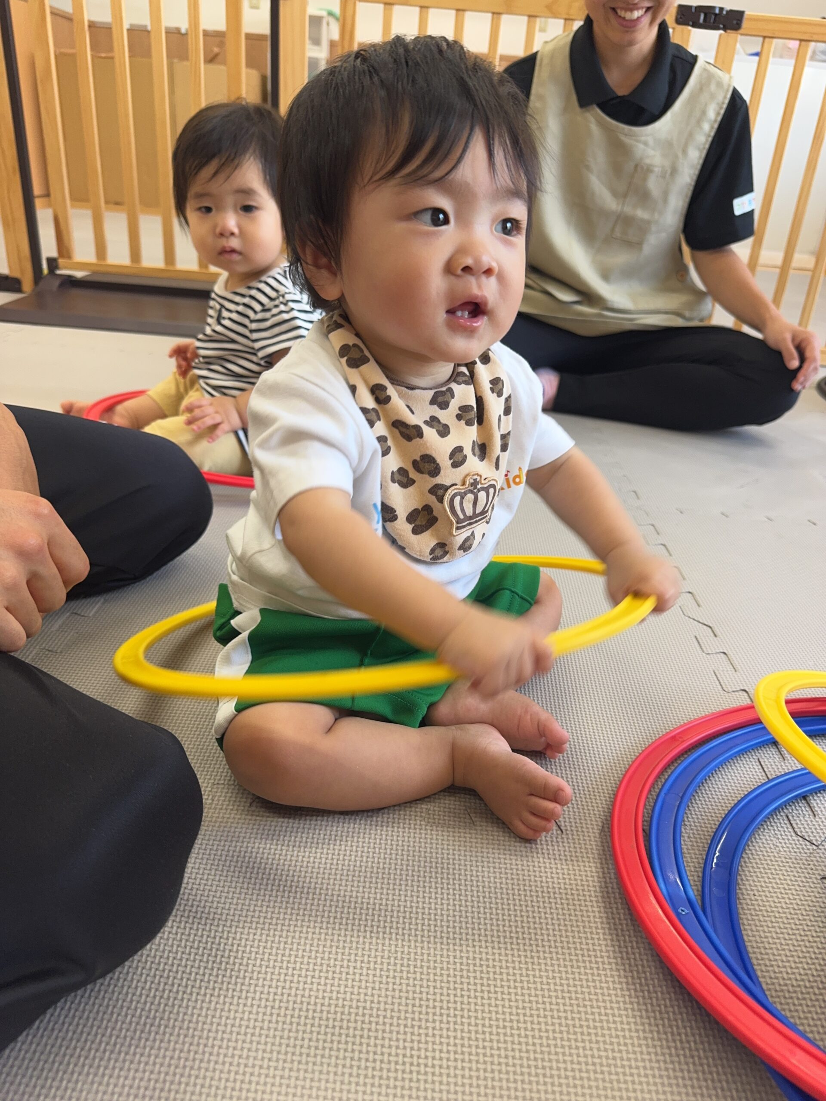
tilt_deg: -25.7
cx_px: 413
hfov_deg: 56.8
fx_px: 764
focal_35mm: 24
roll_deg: -4.9
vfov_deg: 71.6
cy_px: 550
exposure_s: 1/120
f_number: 1.78
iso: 100
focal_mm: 6.76
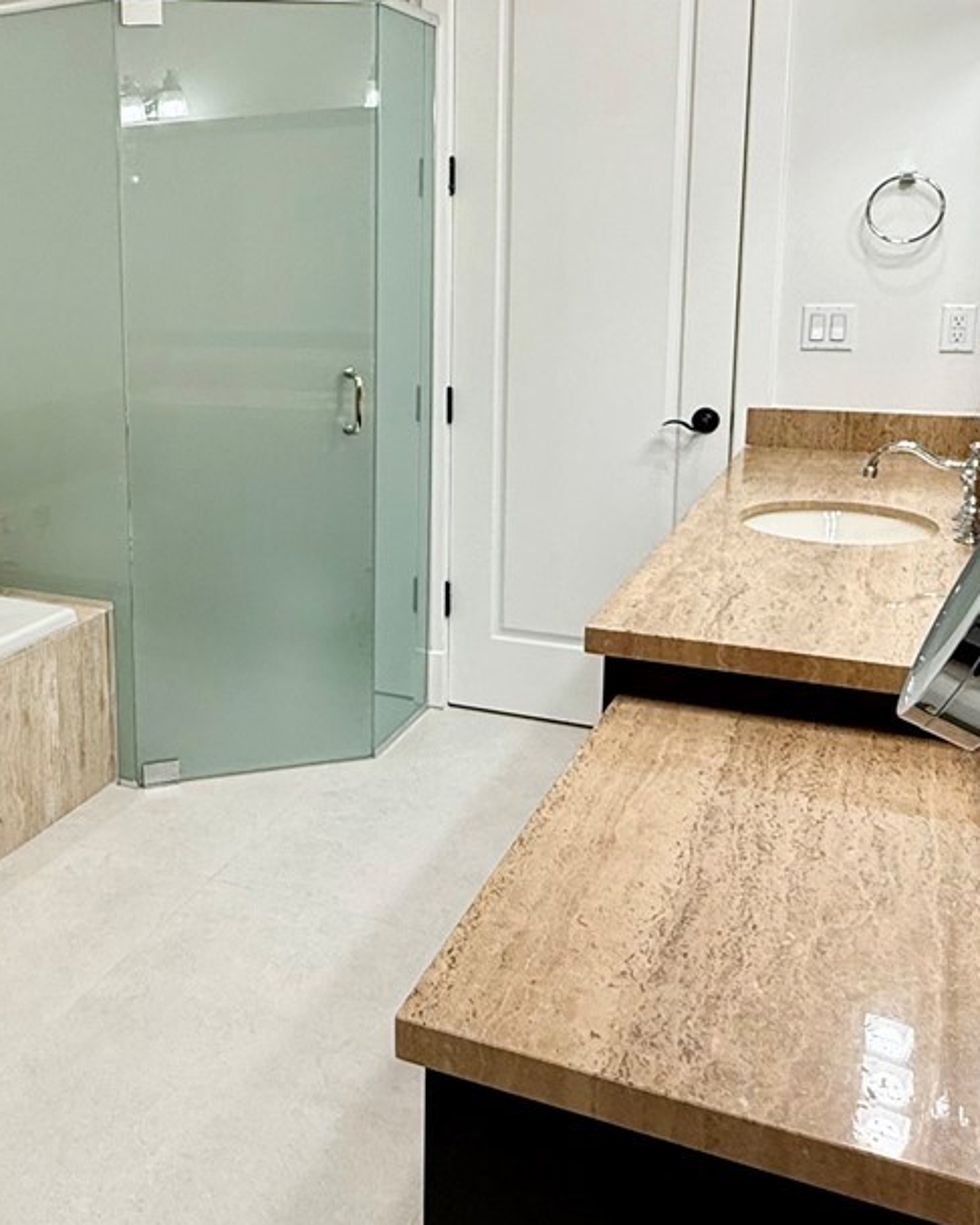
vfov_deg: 49.9
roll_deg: +1.6
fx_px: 1305
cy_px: 484
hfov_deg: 38.6
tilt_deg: -9.8
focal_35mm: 36
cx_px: 117
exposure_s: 1/120
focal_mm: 2.22
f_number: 2.2
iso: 125
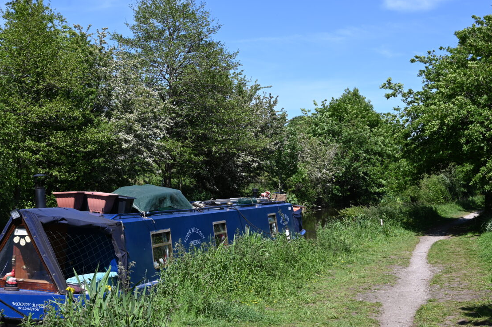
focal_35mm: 53
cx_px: 248
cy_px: 172
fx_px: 724
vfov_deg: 25.5
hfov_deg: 37.5
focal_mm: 42
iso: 100
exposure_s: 1/250
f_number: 8
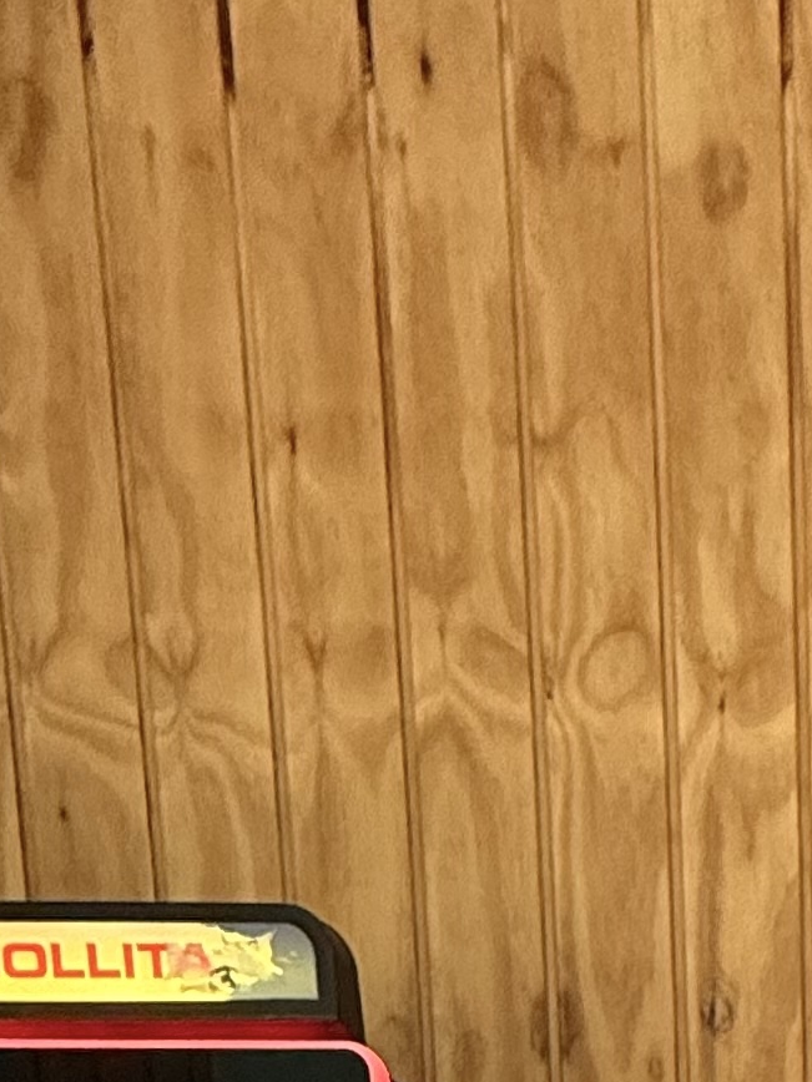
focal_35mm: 65
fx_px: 2033
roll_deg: -0.8
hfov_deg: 19.9
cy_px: 2108
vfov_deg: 19.3
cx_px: 1172
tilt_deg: -12.4
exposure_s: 1/100
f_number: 2.2
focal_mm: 2.22
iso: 320
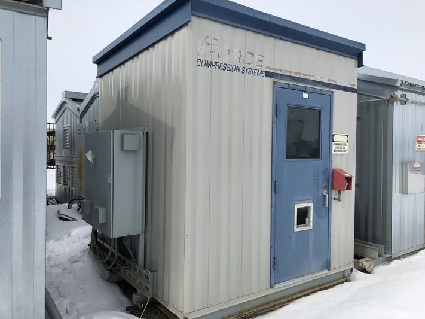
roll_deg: -1.0
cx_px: 212
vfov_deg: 49.7
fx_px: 344
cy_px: 160
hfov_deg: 63.5
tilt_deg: -0.2
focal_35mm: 28
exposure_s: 1/3472
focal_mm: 3.99
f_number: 1.8
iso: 20
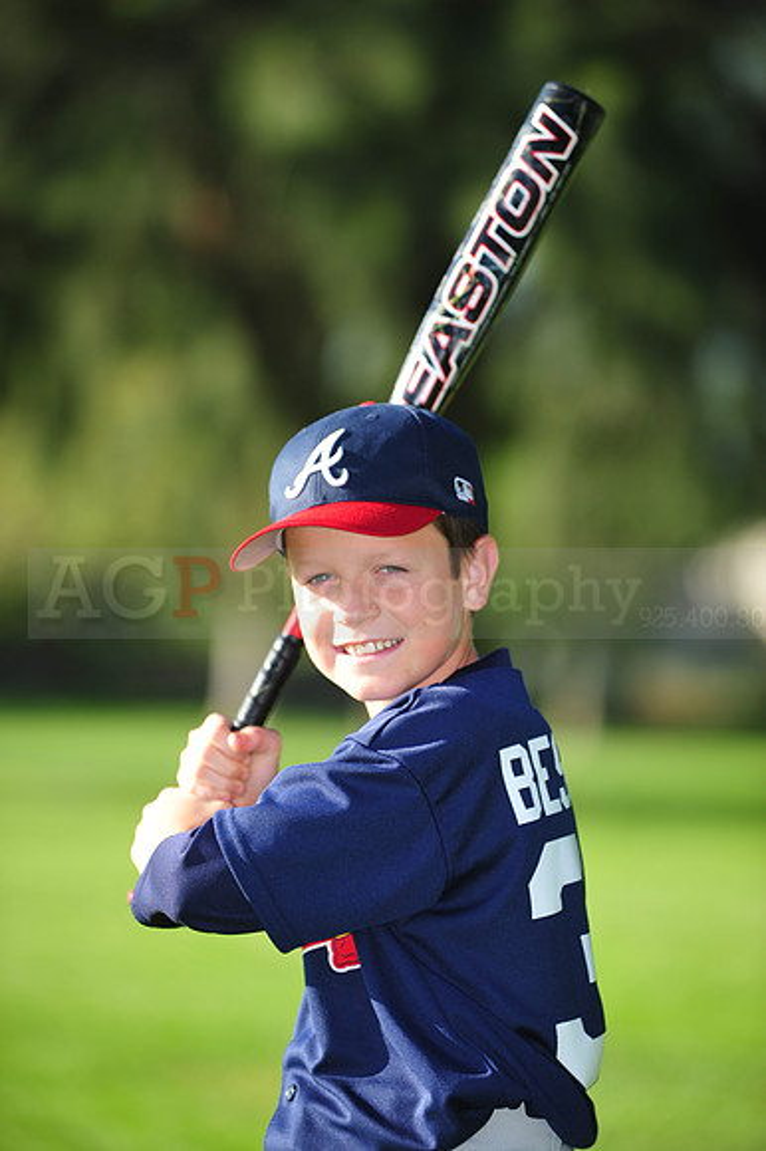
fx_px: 6390
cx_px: 383
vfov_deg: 10.3
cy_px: 576
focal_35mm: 200
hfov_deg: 6.9
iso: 200
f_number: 4
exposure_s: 1/640
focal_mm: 200
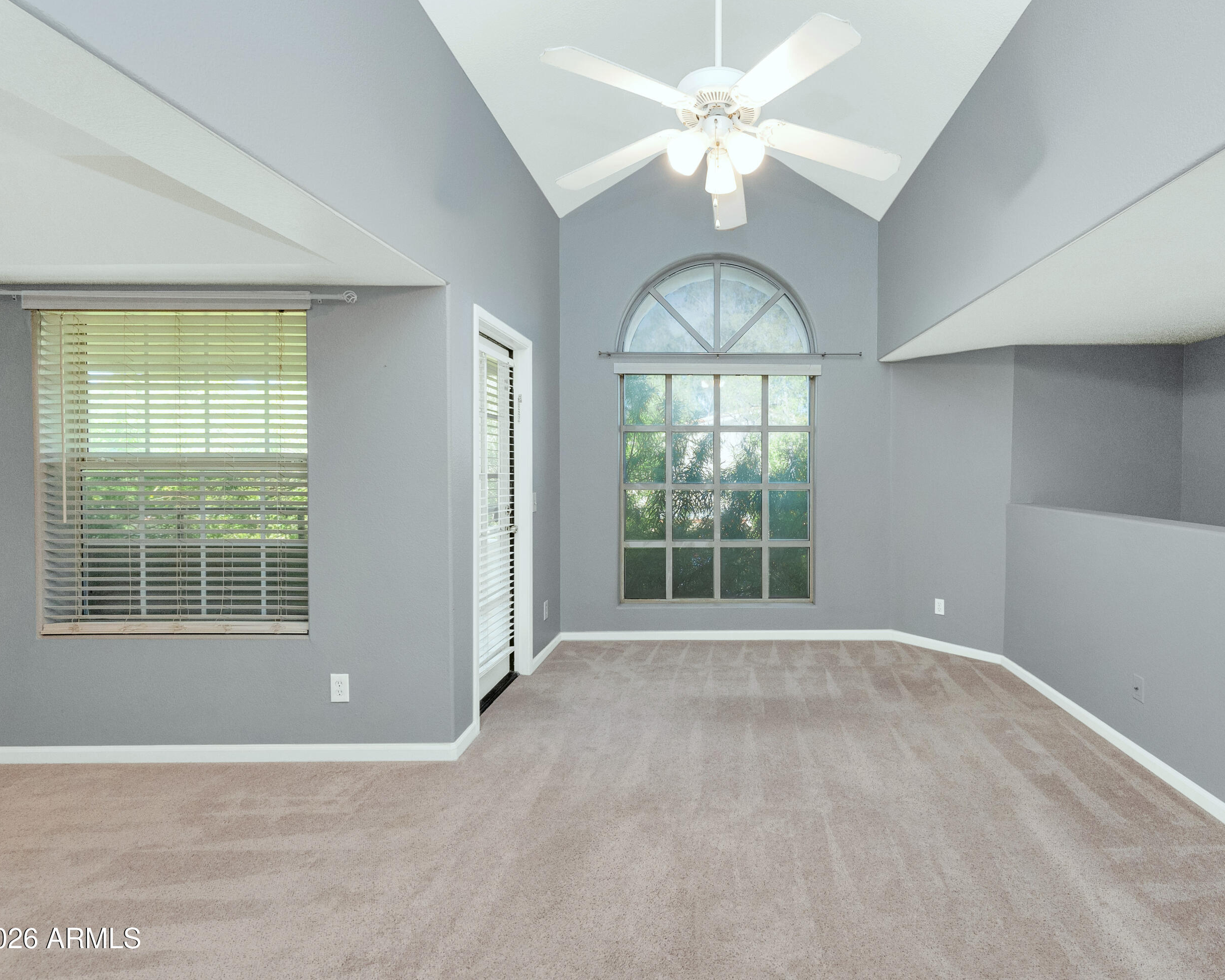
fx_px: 580
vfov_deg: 80.4
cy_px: 487
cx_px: 719
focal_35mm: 16
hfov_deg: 92.2
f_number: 8
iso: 1000
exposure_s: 1/80
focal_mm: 14
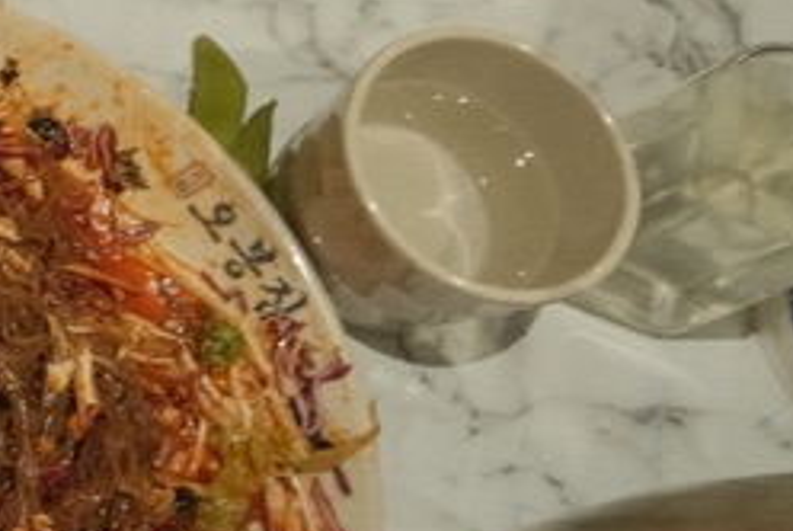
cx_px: -1103
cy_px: -138
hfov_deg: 13.2
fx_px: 2558
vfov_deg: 11.6
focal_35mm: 116
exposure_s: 1/60
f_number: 5
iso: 3200
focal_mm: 16
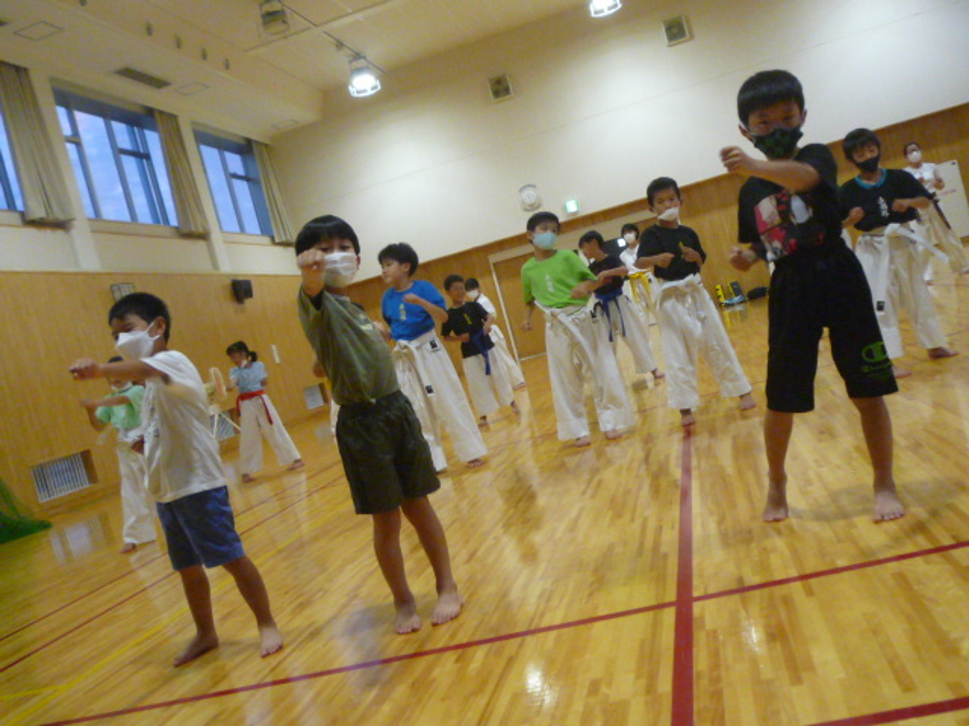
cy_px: 363
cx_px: 484
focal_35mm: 34
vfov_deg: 41.8
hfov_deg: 54.0
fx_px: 952
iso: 400
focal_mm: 4.4
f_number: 2.8
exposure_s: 1/80
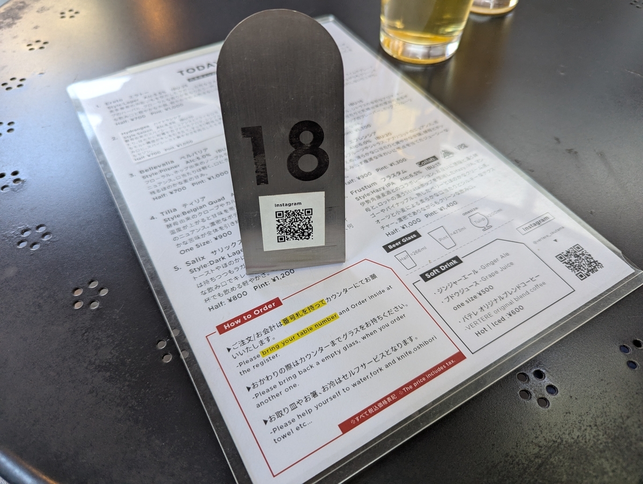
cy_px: 242
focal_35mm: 24
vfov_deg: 57.0
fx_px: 447
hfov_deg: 71.5
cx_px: 322
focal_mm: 6.81
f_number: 1.85
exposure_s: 1/100
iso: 158
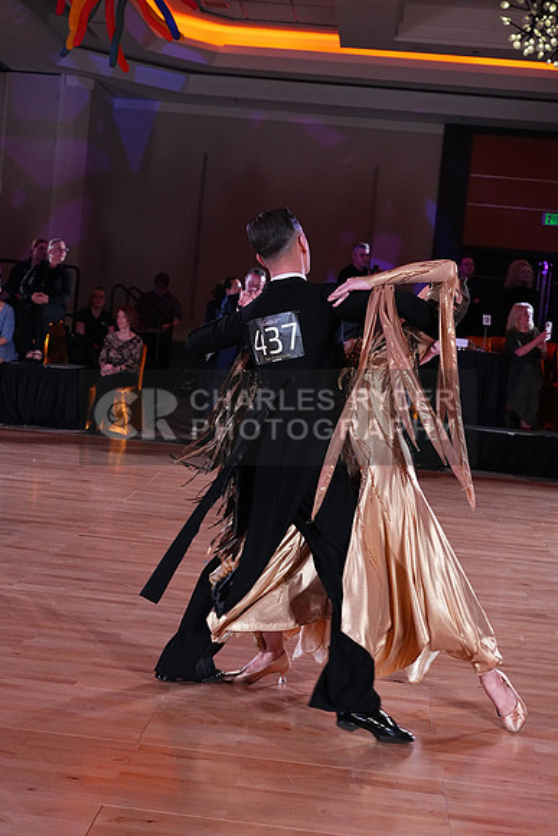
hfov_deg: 25.1
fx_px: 1255
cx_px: 279
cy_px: 418
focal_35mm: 54
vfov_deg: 36.9
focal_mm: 54
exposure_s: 1/400
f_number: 5.6
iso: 5000
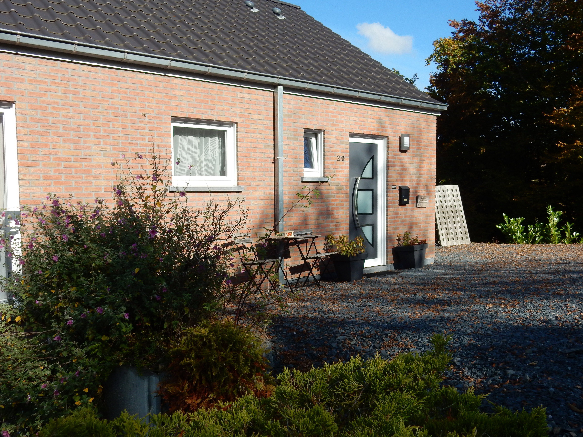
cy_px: 218
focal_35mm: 30
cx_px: 292
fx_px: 505
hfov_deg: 60.0
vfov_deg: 46.8
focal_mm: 5.4
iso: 125
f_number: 4
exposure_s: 1/800
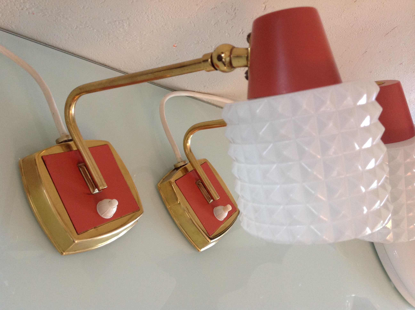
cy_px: 155
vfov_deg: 40.6
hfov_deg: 52.7
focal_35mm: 35
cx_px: 208
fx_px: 419
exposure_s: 1/15
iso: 125
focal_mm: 4.28
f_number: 2.4
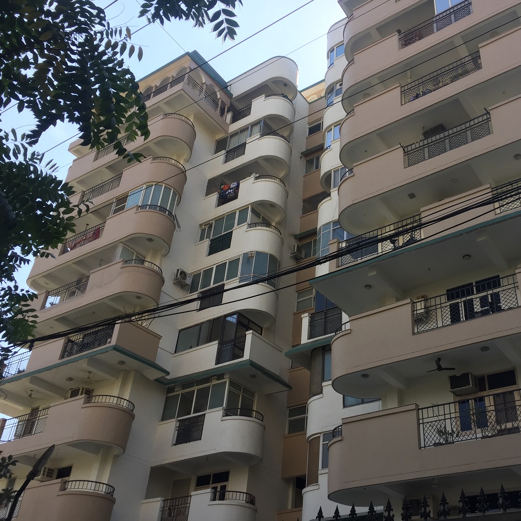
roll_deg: -2.6
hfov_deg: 46.4
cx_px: 351
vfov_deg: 47.2
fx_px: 596
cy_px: 264
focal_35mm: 35
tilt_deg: +36.0
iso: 32
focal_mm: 4.15
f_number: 2.2
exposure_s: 1/791
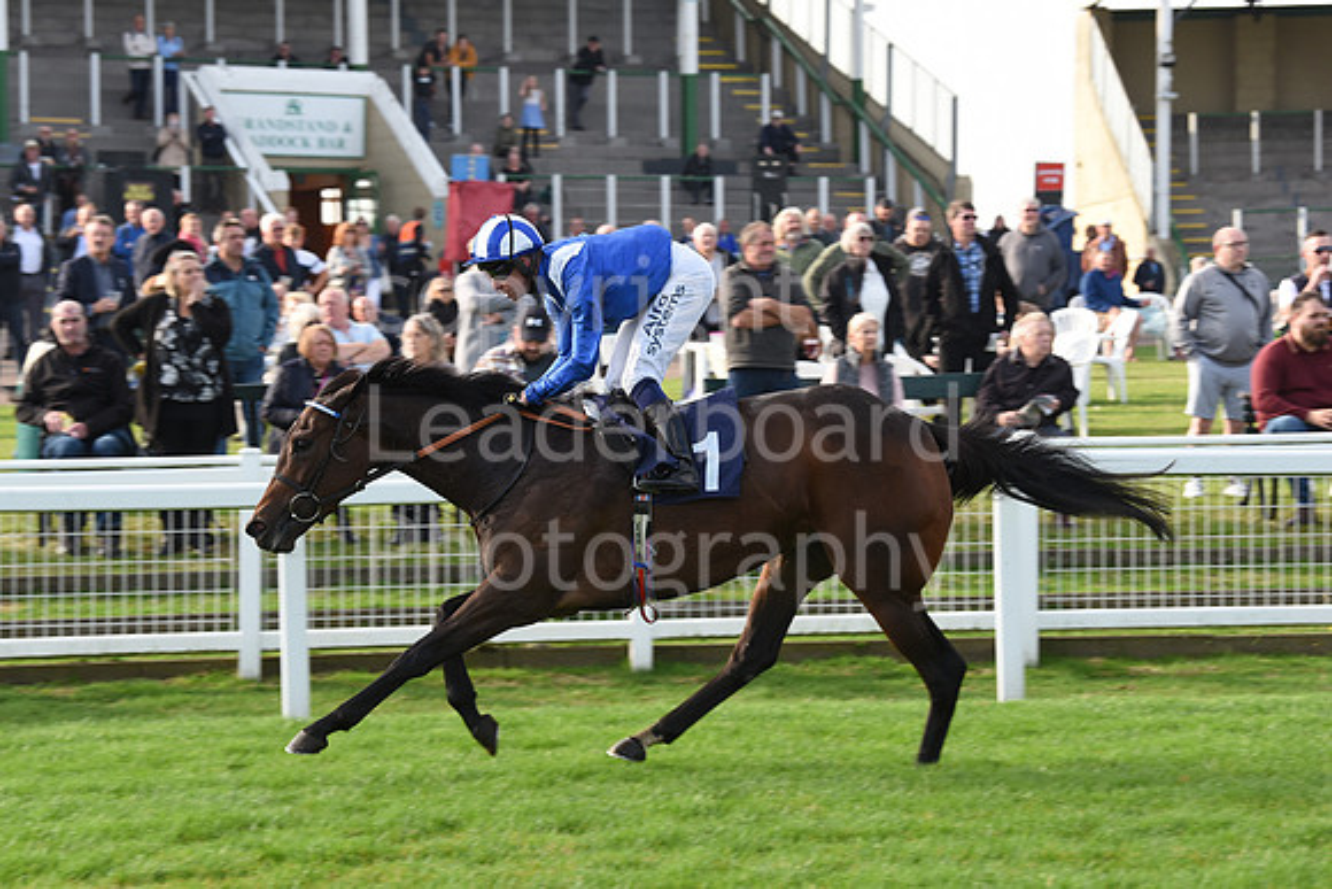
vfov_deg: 11.0
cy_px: 444
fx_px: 4626
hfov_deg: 16.4
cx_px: 666
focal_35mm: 125
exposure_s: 1/800
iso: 640
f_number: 6.3
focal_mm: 125
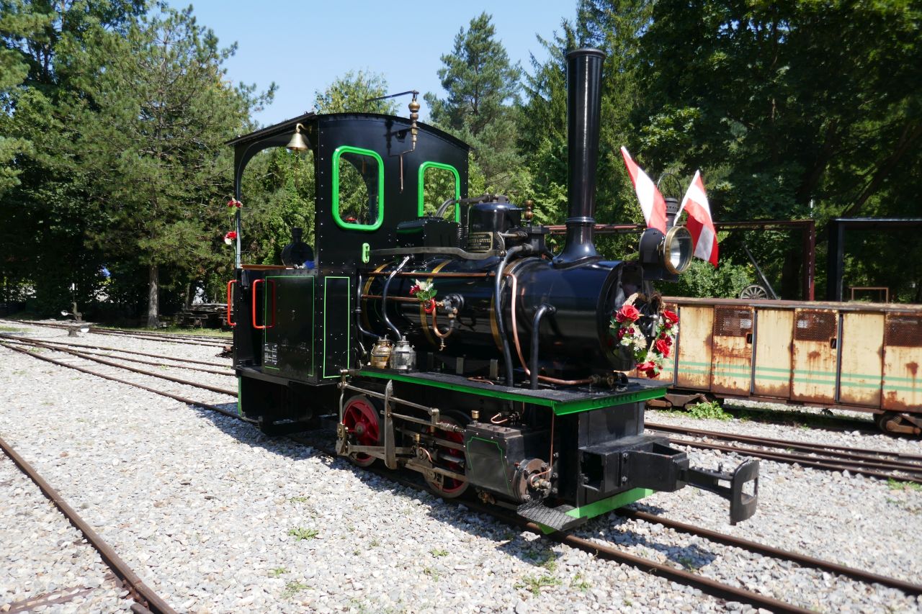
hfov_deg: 71.5
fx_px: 640
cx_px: 461
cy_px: 307
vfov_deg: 51.3
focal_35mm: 25
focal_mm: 9.1
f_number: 2.8
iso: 125
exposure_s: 1/1000
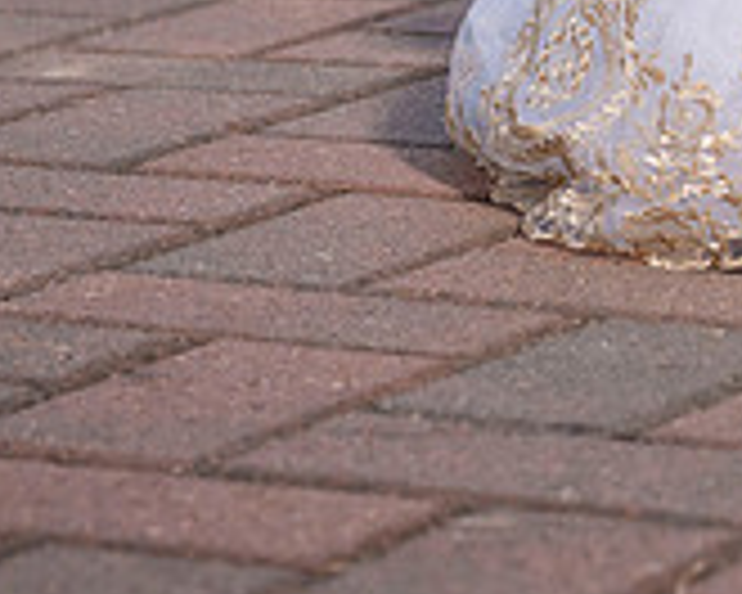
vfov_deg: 5.1
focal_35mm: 300
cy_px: -374
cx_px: 1100
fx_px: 6588
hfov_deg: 6.4
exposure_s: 1/200
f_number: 5
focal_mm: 78
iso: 500
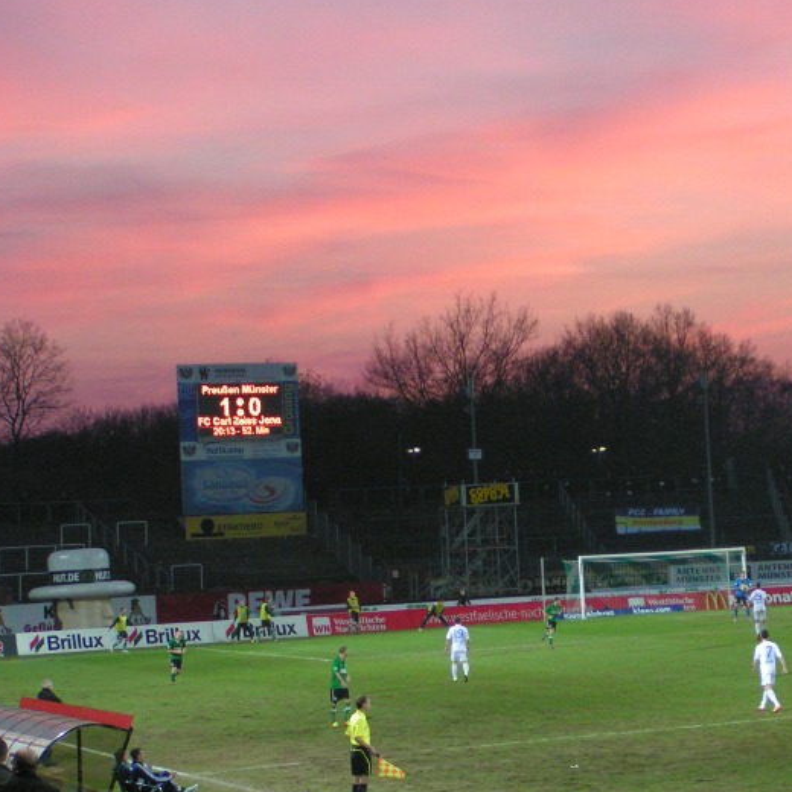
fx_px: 2640
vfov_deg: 17.1
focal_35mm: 102
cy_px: 411
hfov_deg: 17.0
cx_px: 542
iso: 200
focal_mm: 11.5
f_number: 3.2
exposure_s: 1/80
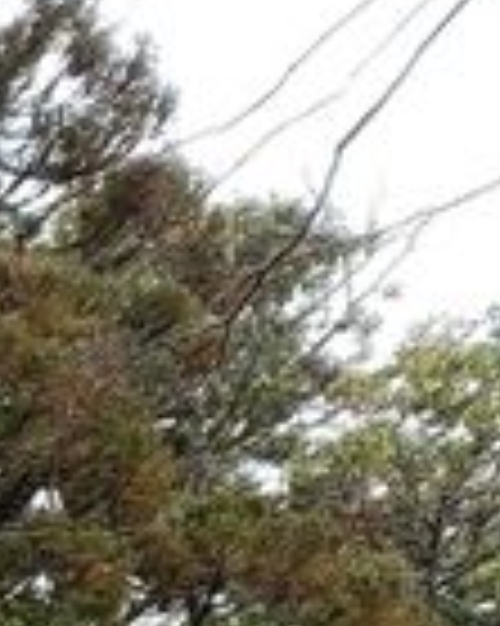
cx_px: -1016
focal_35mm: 149
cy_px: 1308
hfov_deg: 8.6
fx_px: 2759
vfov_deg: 11.5
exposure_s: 1/81
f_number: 2.4
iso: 50
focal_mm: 4.3
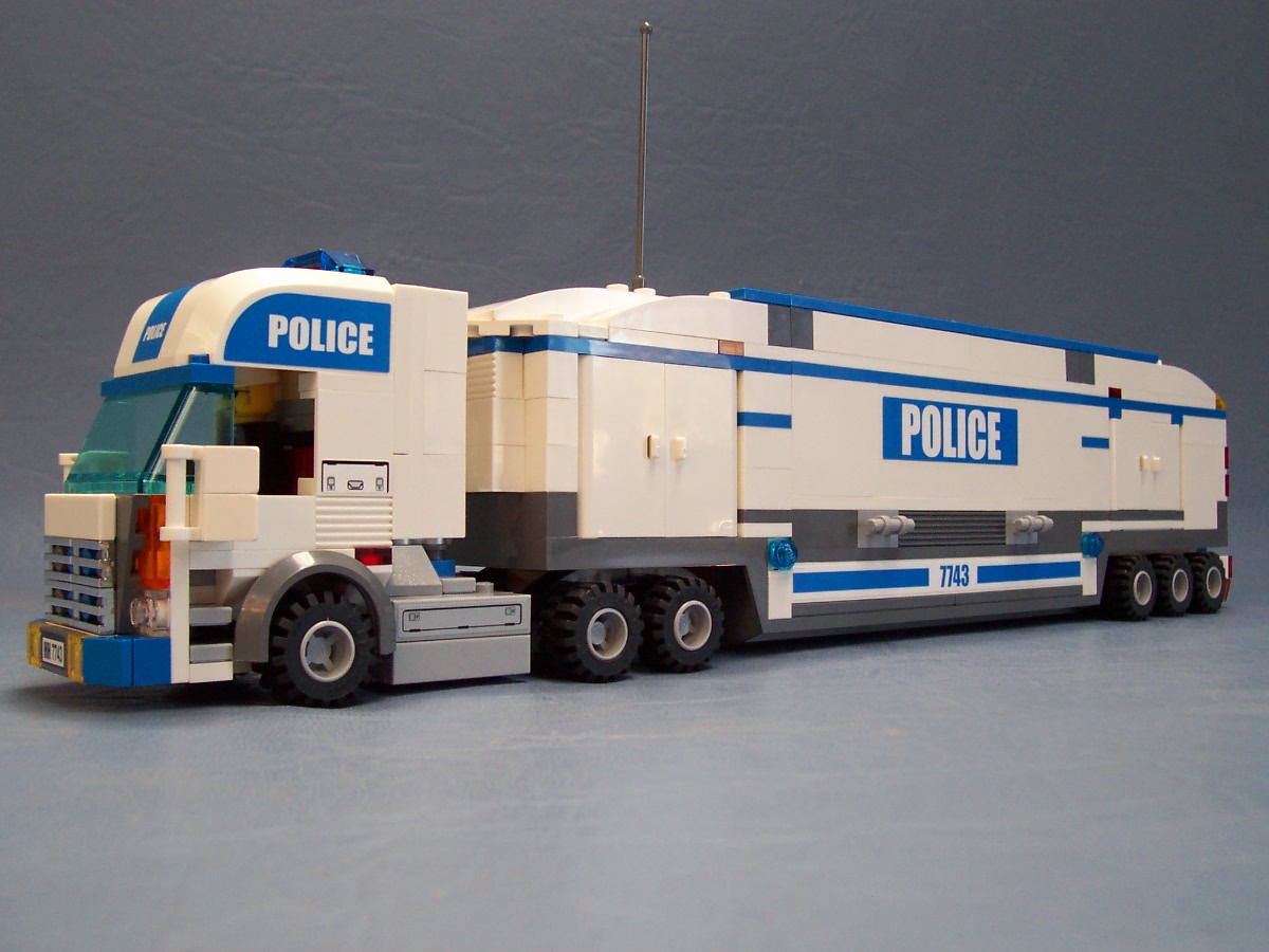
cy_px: 476
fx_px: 1356
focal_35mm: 37
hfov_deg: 50.1
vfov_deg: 38.7
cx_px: 634
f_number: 2.8
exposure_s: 1/45
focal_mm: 5.6
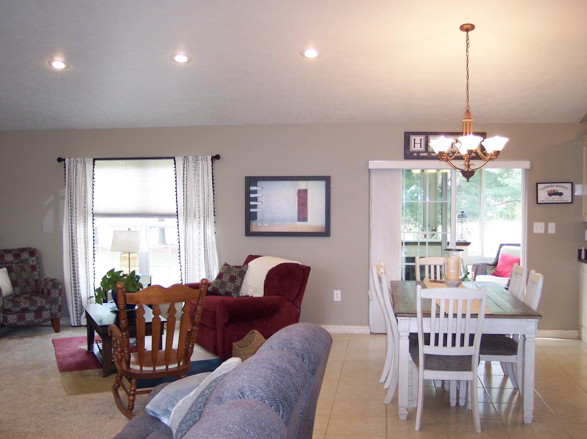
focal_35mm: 38
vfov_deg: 37.7
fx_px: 644
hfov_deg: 49.0
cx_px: 294
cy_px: 220
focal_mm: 8
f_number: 2.8
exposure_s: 1/30
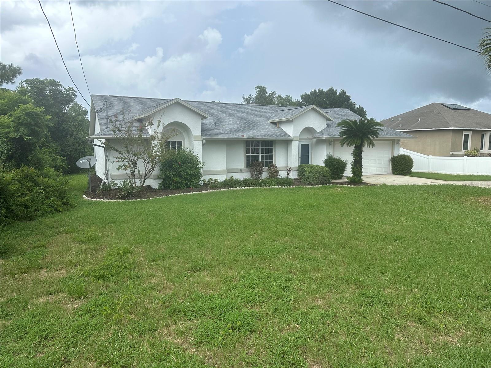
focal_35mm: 24
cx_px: 246
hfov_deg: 71.6
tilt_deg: -7.7
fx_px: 340
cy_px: 184
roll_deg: +0.4
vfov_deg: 56.8
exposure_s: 1/2299
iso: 80
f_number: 1.78
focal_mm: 6.86
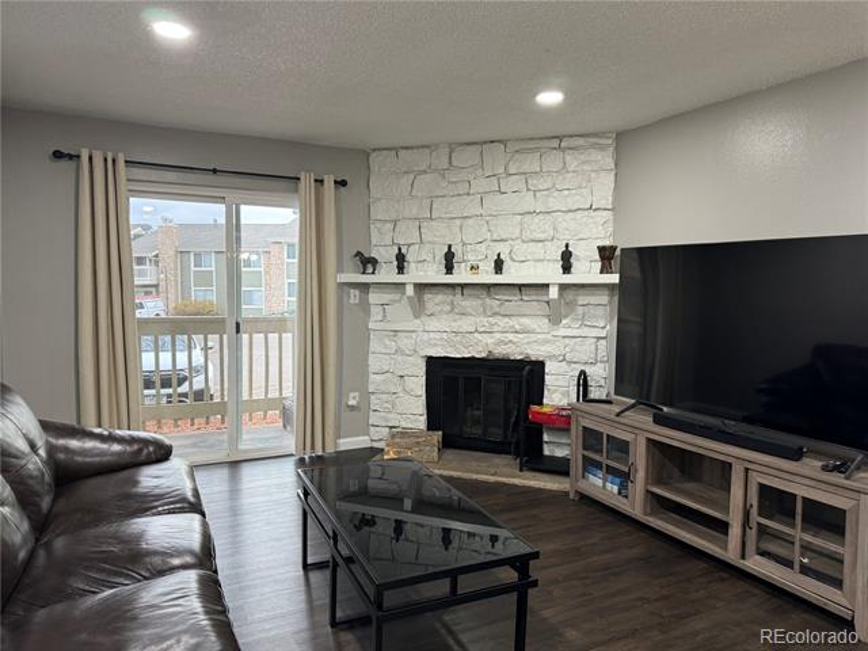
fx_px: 602
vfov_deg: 56.8
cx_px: 434
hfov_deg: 71.6
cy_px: 326
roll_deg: -1.0
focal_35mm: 24
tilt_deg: -4.4
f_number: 1.78
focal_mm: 6.76
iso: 250
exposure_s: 1/60
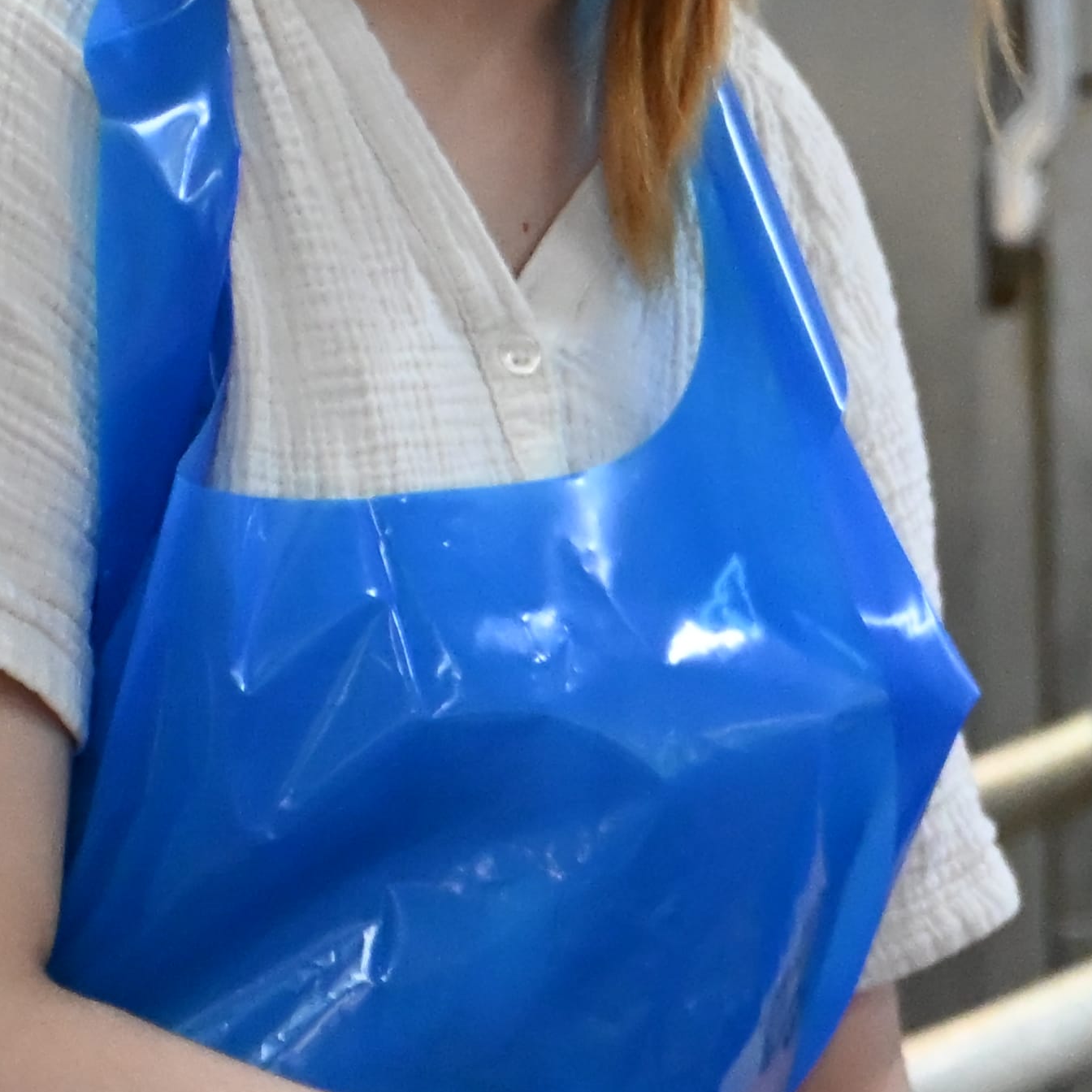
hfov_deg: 3.9
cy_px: 708
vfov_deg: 3.9
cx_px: 1714
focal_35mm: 449
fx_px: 16016
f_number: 5.3
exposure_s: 1/200
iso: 4000
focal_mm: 85
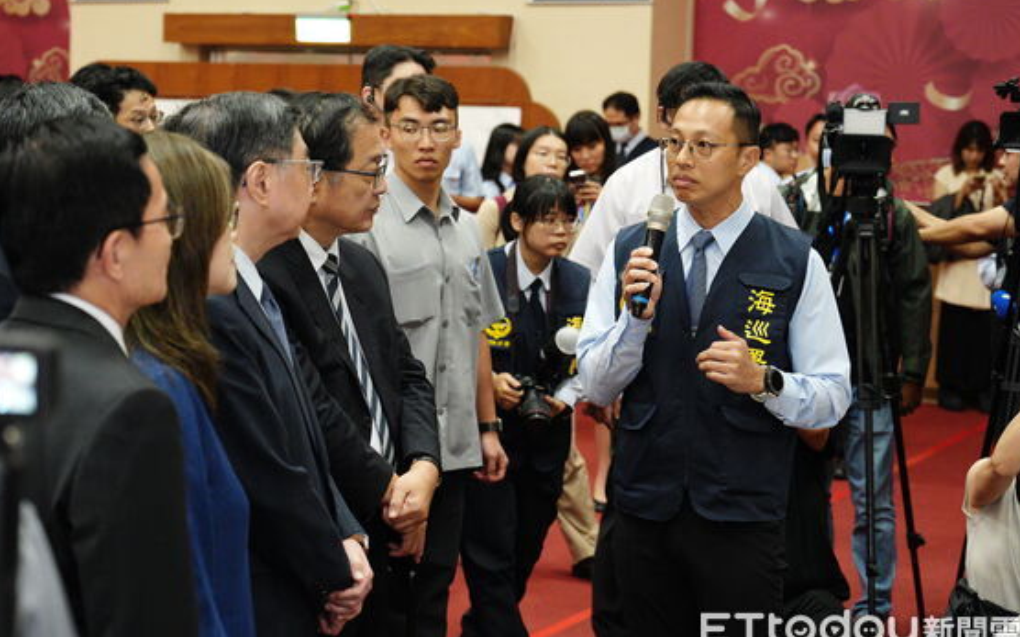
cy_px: 299
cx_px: 484
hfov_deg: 26.8
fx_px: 2140
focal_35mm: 77
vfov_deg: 16.9
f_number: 4
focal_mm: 70
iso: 8000
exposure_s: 1/200
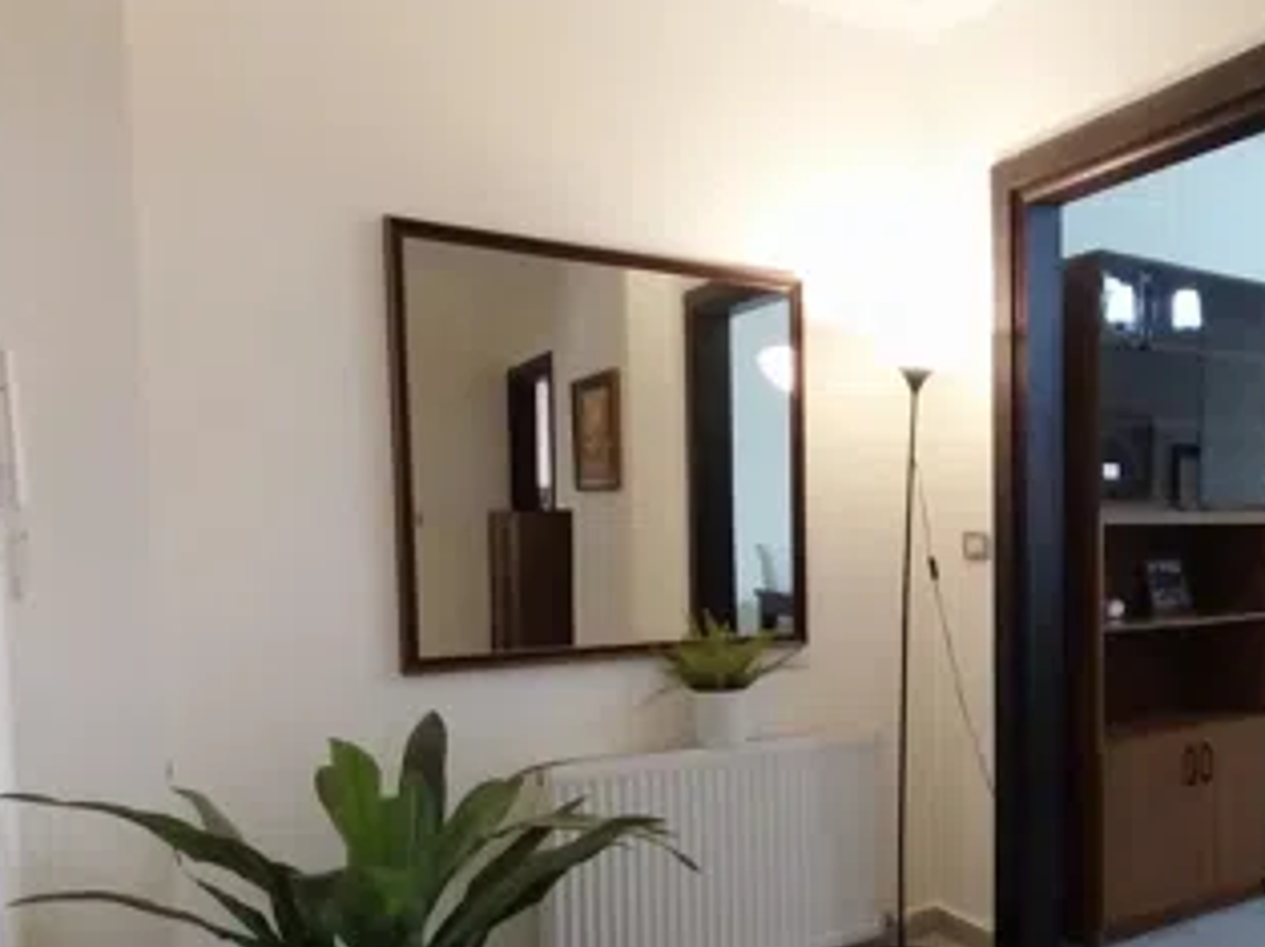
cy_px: 586
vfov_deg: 47.8
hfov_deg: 56.8
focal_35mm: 29
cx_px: 1027
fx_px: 1059
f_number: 2.2
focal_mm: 1.3
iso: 250
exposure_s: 1/25
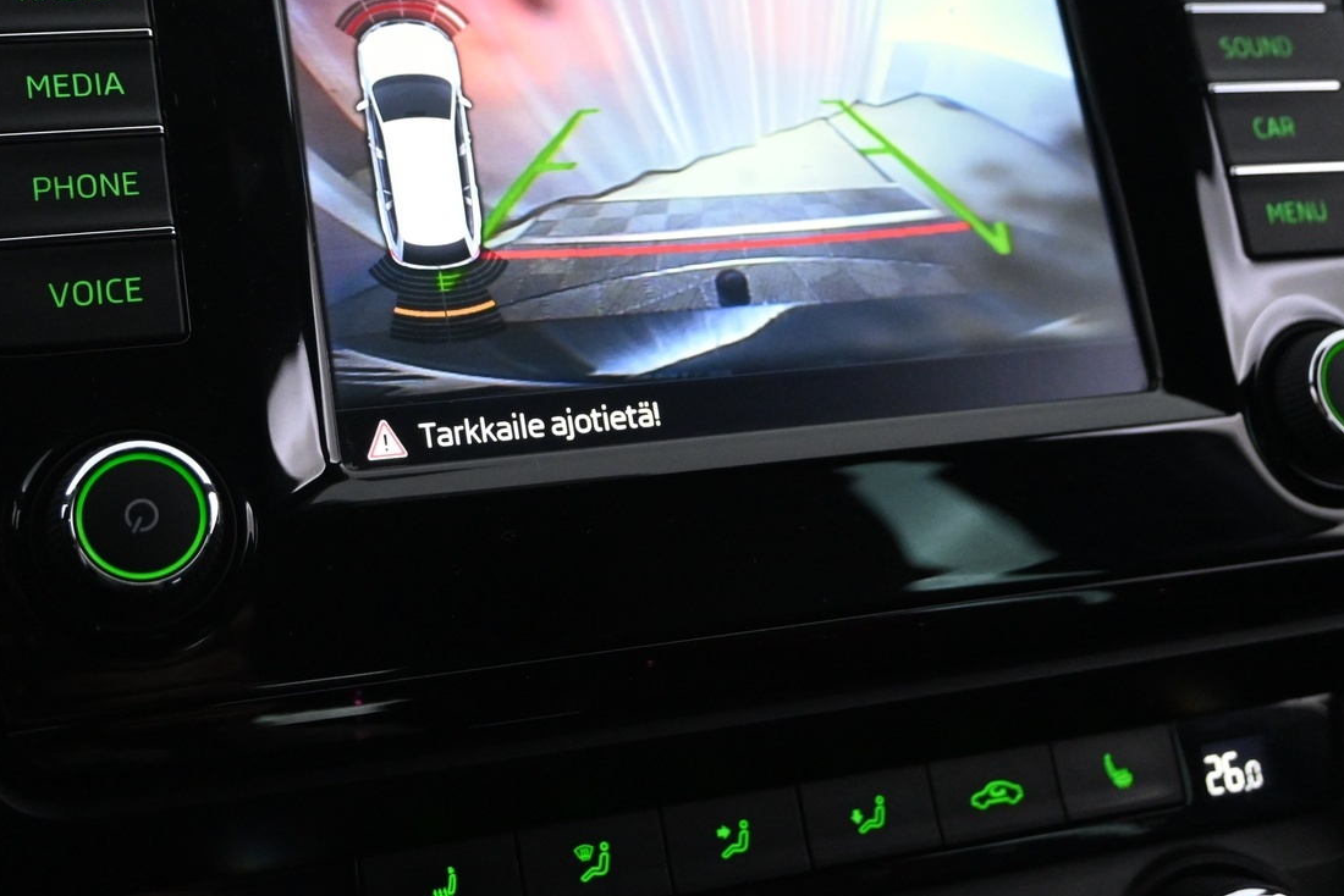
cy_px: 275
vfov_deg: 25.4
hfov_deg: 37.5
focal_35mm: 53
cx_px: 611
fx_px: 1979
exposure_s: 1/40
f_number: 4.2
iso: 3200
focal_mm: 24
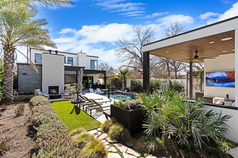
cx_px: 119
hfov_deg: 96.7
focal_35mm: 16
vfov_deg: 73.7
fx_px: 106
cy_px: 79
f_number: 9
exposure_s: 1/25
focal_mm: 16
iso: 100
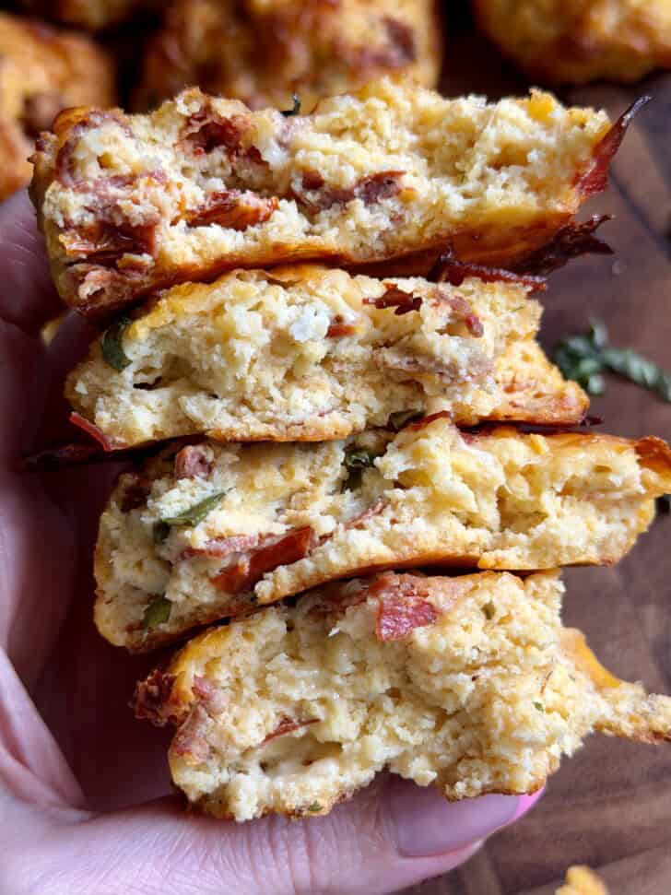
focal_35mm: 48
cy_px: 448
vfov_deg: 39.7
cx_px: 336
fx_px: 1241
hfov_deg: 30.3
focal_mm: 6.8
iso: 100
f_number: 1.8
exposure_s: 1/87
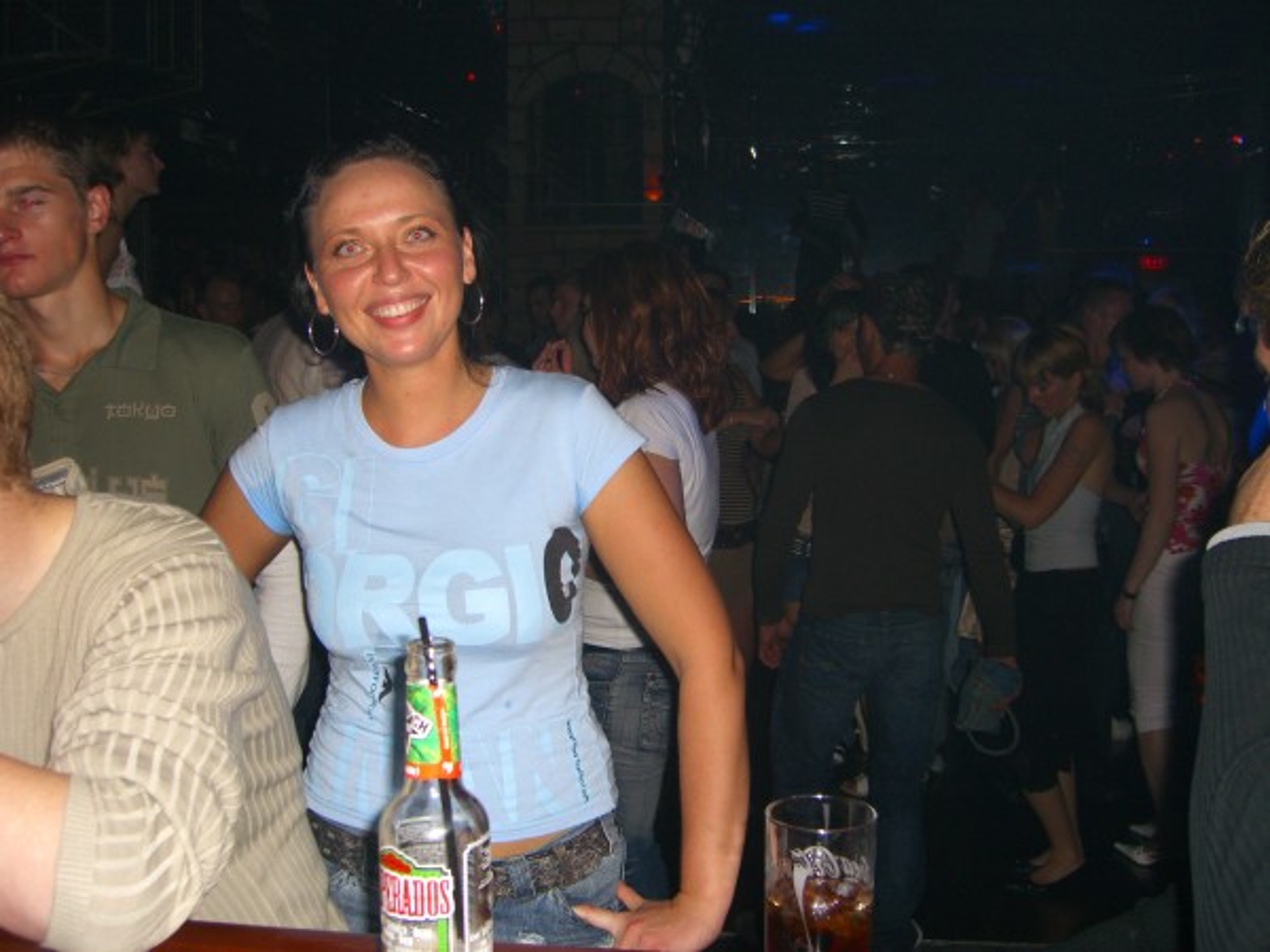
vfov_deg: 37.7
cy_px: 476
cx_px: 635
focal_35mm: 38
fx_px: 1394
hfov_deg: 49.0
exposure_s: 1/60
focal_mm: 7.9
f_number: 2.8
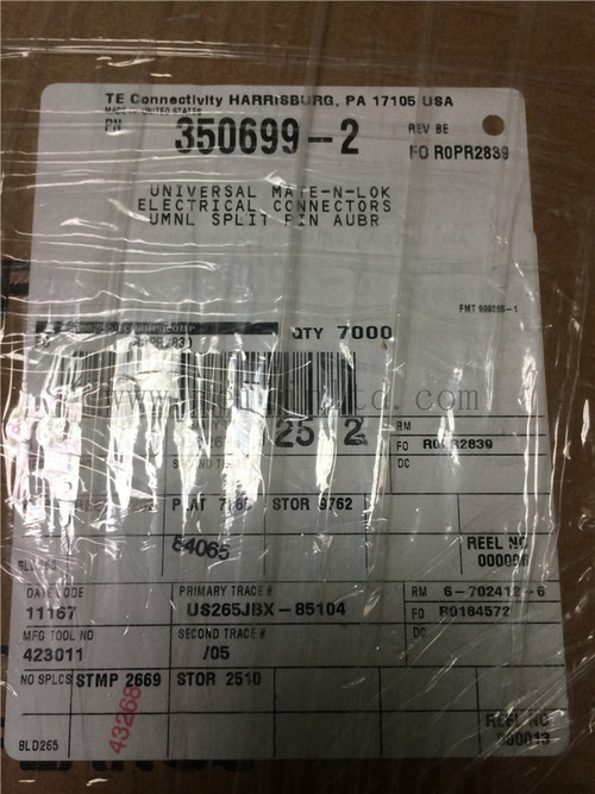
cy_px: 397
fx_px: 688
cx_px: 298
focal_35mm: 30
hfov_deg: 46.8
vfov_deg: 60.0
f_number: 2.2
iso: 40
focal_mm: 4.12
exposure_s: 1/30
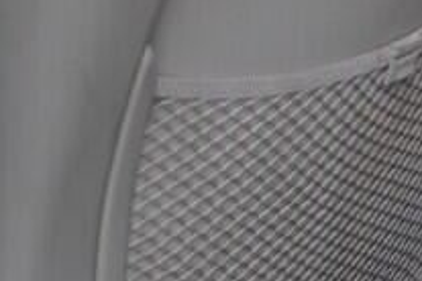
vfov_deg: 5.4
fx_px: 2930
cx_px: 944
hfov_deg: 7.8
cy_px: -171
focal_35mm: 250
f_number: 3.2
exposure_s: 1/50
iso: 125
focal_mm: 24
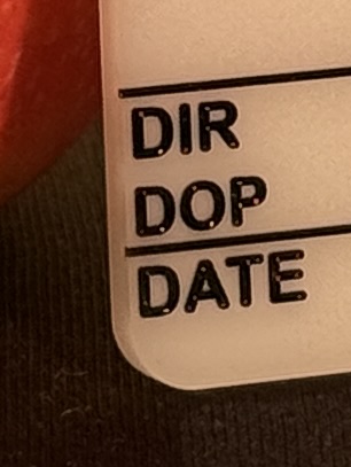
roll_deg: -0.3
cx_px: 385
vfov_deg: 4.1
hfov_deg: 3.1
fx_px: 6412
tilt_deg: -9.5
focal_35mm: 475
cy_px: -679
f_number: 1.78
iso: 64
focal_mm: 6.76
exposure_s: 1/1715
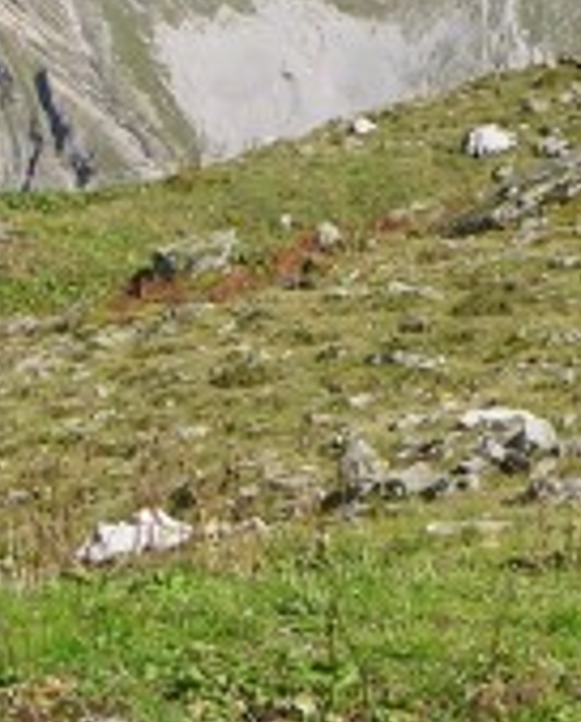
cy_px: 286
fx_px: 6318
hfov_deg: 5.2
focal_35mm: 295
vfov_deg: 6.5
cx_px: 654
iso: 50
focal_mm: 12.7
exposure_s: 1/208
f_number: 5.4
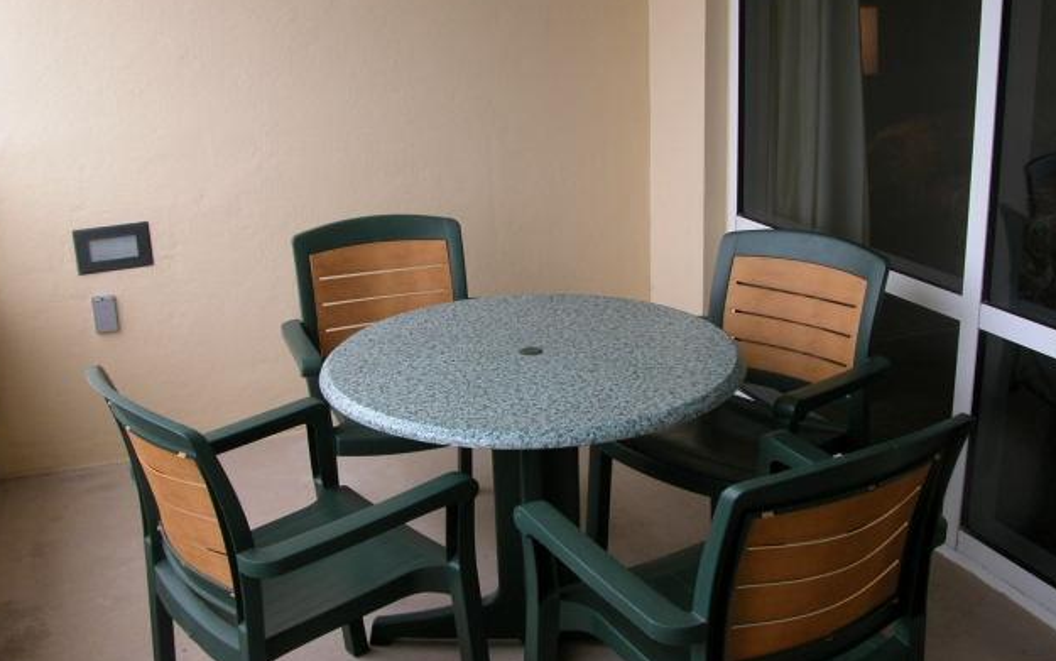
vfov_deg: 33.5
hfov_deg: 51.5
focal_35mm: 38
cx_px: 522
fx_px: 1094
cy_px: 276
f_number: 4
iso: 100
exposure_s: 1/116
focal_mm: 8.9
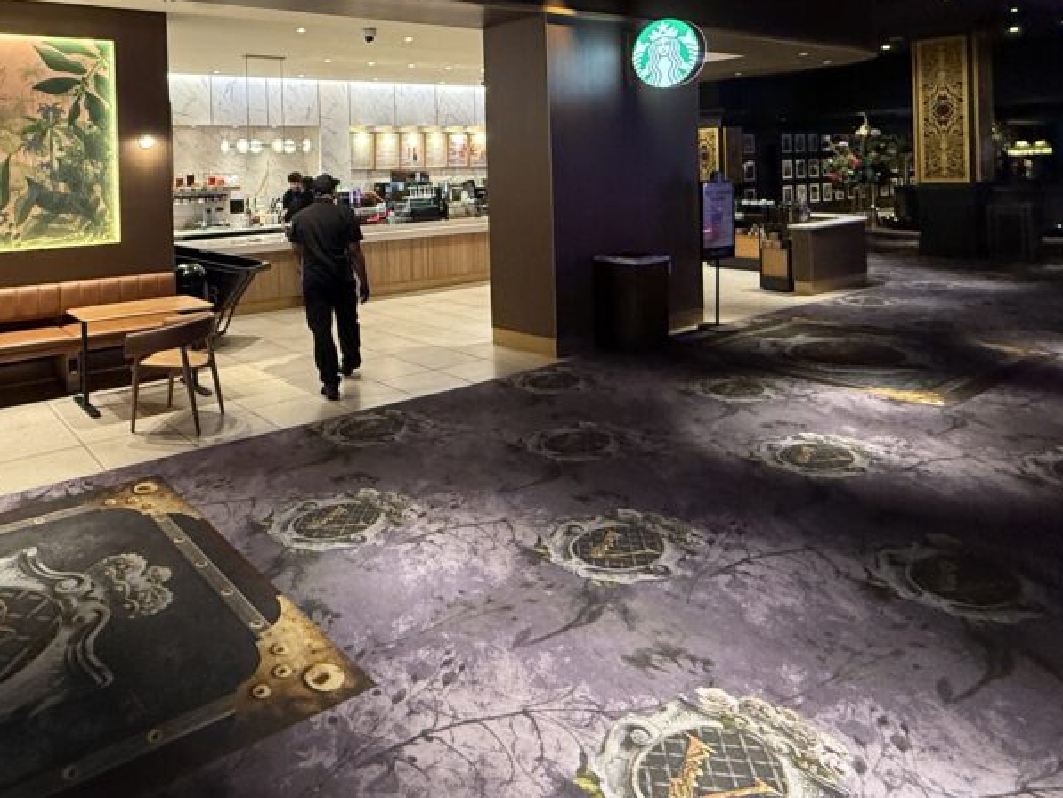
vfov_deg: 53.6
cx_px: 278
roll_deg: +0.0
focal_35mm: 24
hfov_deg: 67.5
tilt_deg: -0.6
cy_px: 176
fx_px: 737
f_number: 2.2
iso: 400
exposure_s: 1/60
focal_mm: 2.22
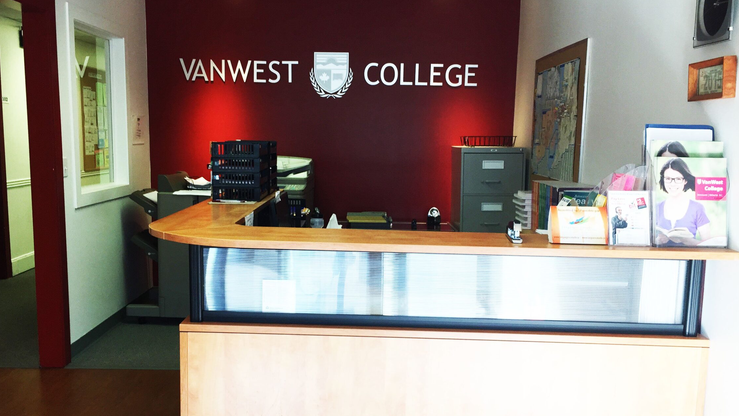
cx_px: 354
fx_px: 705
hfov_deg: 55.3
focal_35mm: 36
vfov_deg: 32.8
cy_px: 246
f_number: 2.2
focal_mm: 4.15
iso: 40
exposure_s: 1/60
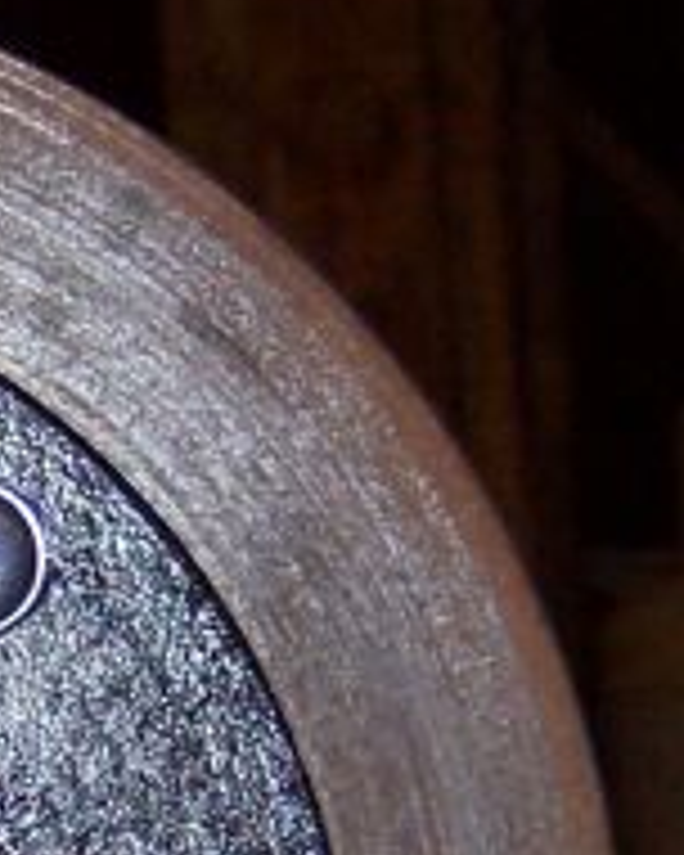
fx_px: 4783
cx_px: -464
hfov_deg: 8.0
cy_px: 1053
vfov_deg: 10.0
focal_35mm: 189
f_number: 3.1
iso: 200
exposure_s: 1/74
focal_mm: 7.7
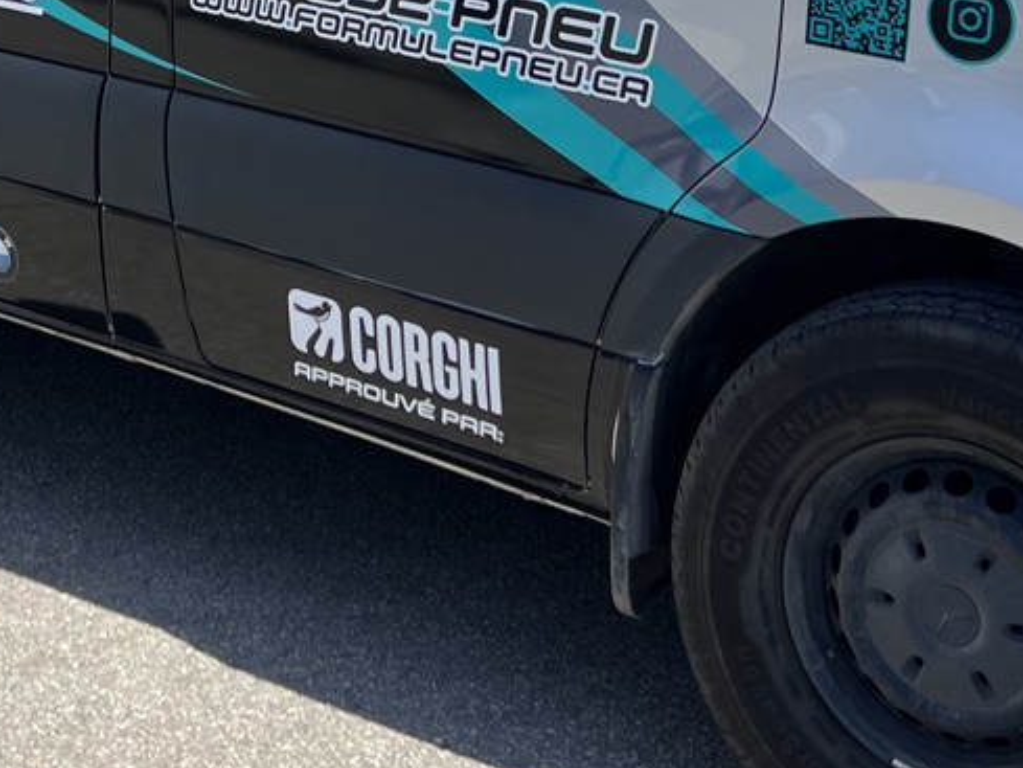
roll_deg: -2.4
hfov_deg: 22.8
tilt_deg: -2.4
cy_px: -331
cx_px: 236
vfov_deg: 16.1
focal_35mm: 85
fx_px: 2513
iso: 50
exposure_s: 1/2457
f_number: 1.5
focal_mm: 5.7
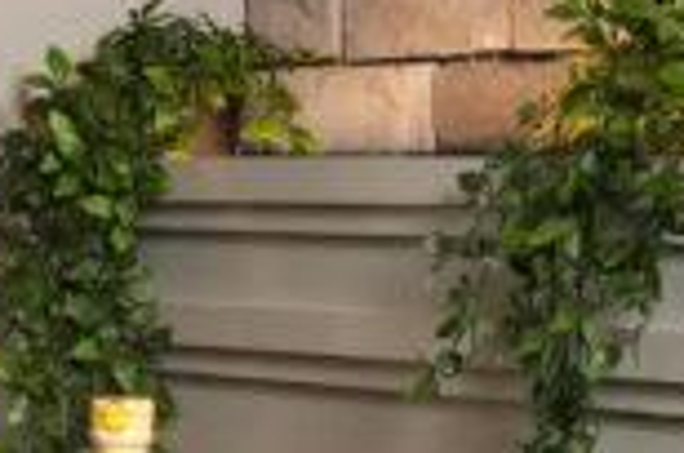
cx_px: -422
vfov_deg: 7.2
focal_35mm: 190
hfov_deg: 10.4
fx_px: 3603
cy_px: 404
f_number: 5
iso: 2000
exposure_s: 1/160
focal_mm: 38
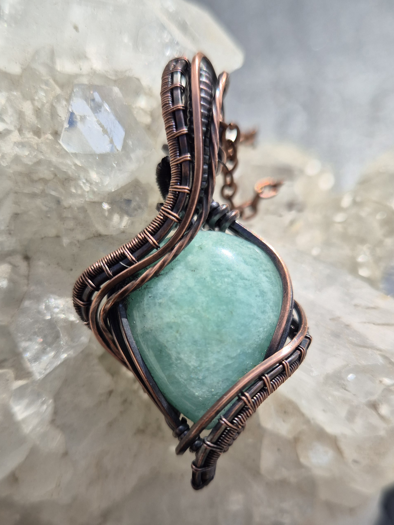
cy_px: 272
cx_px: 200
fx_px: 364
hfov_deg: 56.8
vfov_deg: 71.6
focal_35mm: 24
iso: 25
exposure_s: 1/2000
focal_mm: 5.4
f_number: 1.8
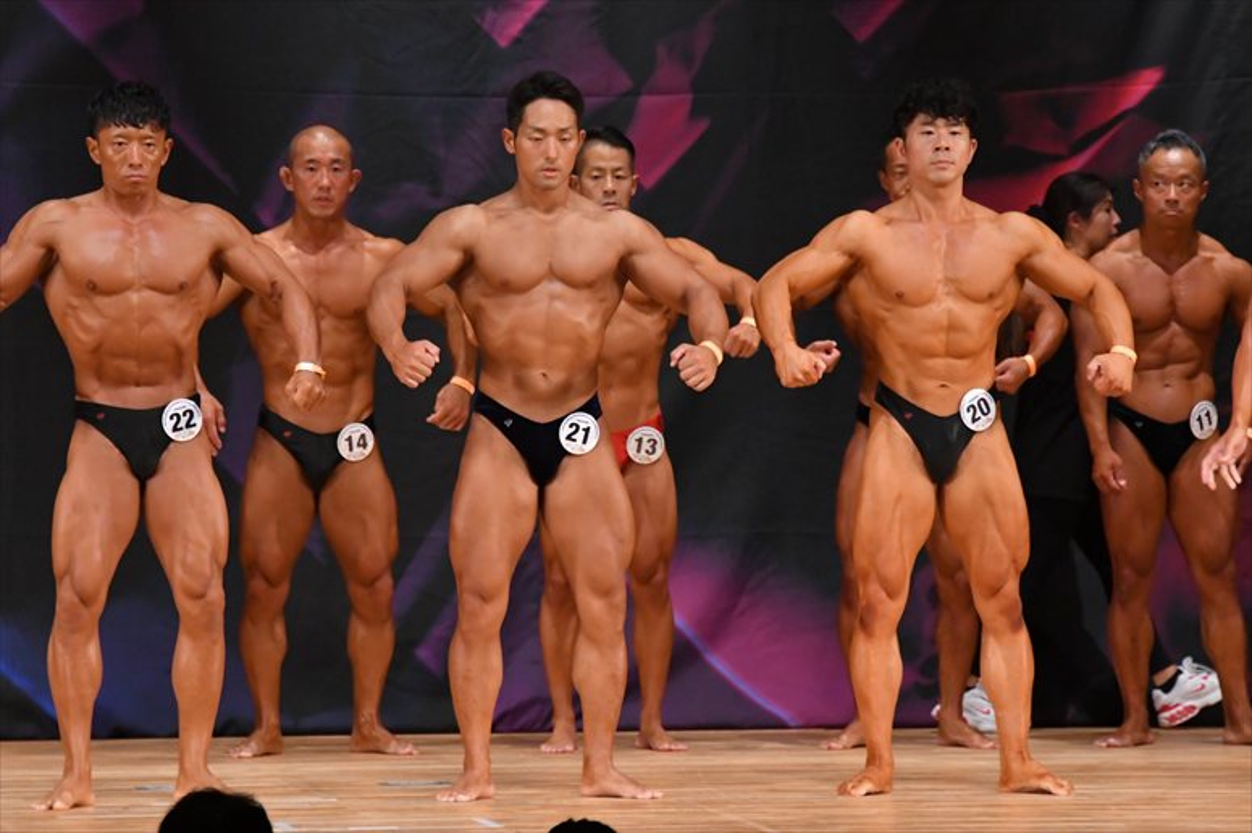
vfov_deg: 4.8
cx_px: 626
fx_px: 9907
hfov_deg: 7.2
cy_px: 416
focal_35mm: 285
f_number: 5.6
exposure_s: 1/400
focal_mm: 190
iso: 4500
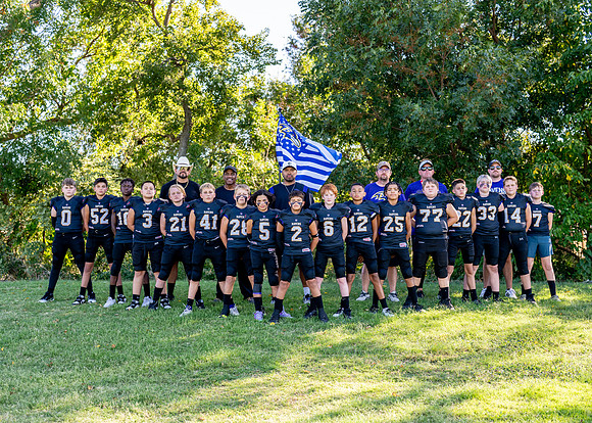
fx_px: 1011
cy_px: 240
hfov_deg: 32.6
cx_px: 294
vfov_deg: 23.6
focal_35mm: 60
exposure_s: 1/640
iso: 160
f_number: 2.5
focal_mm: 50
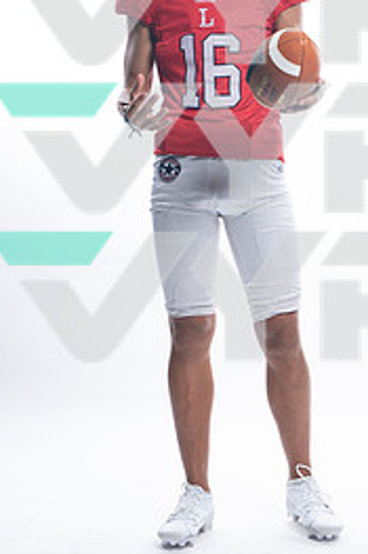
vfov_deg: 15.5
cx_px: 301
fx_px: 2027
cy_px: 150
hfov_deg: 10.3
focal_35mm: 132
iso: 200
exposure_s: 1/250
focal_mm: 77
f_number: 5.6
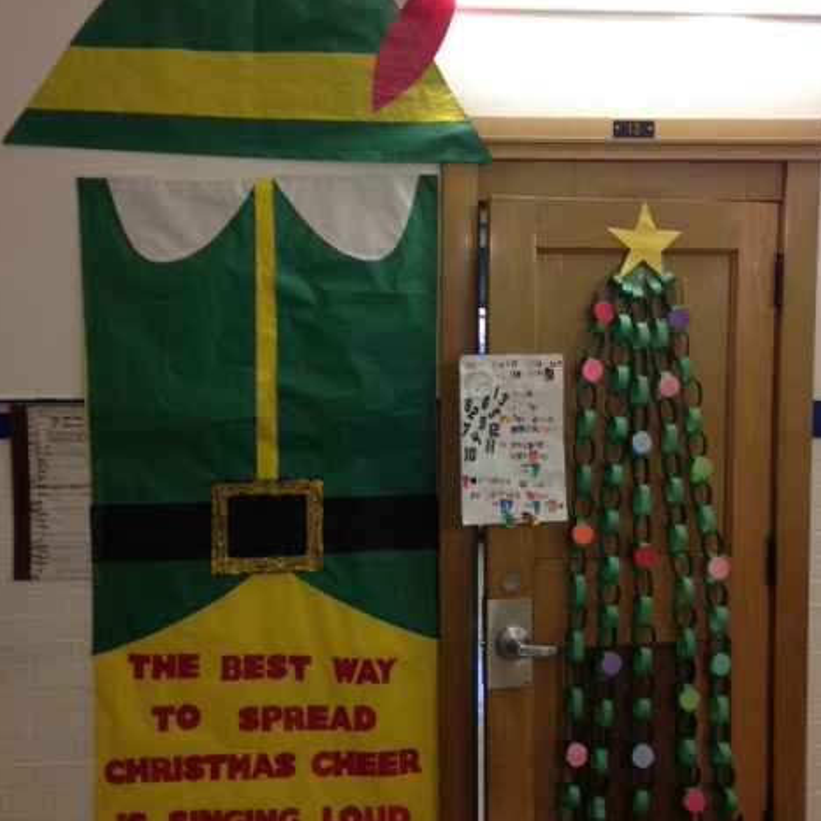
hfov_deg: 41.9
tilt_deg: -4.3
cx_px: 408
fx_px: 1073
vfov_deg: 41.9
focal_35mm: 40
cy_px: 417
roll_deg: -1.0
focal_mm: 4.12
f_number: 2.4
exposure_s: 1/20
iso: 64
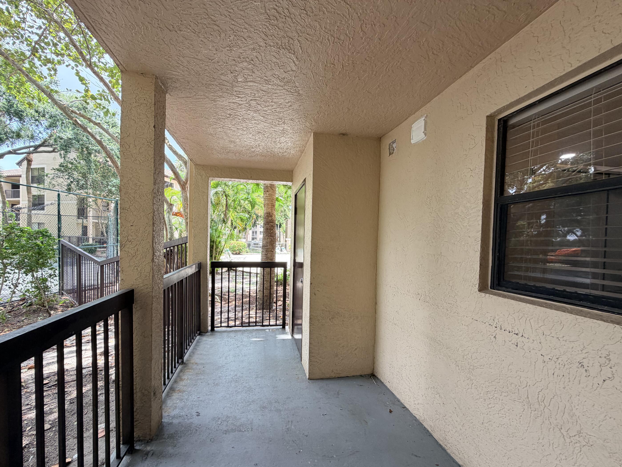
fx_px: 270
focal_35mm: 15
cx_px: 301
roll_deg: -1.2
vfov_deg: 81.6
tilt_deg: -1.1
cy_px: 249
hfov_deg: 98.1
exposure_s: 1/121
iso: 64
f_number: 2.2
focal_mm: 2.22
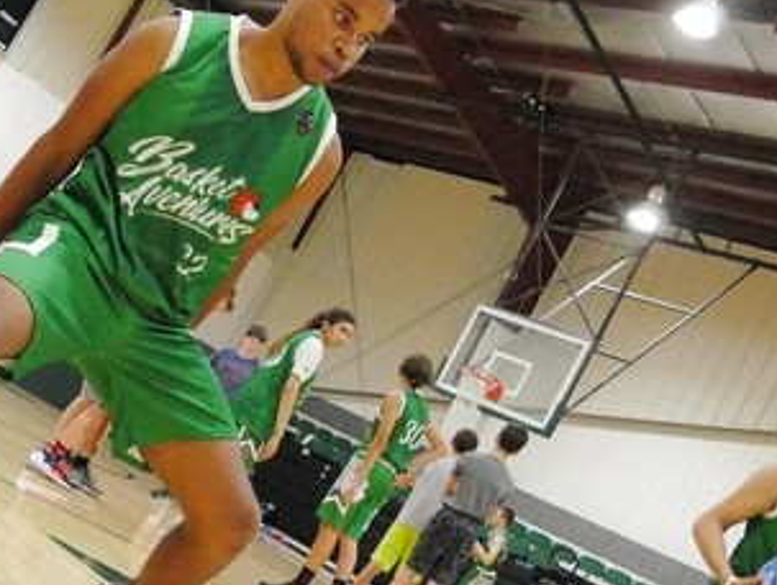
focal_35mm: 59
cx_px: 168
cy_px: 277
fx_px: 1326
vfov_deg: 24.9
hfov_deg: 31.9
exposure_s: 1/320
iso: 12800
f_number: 4.5
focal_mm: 14
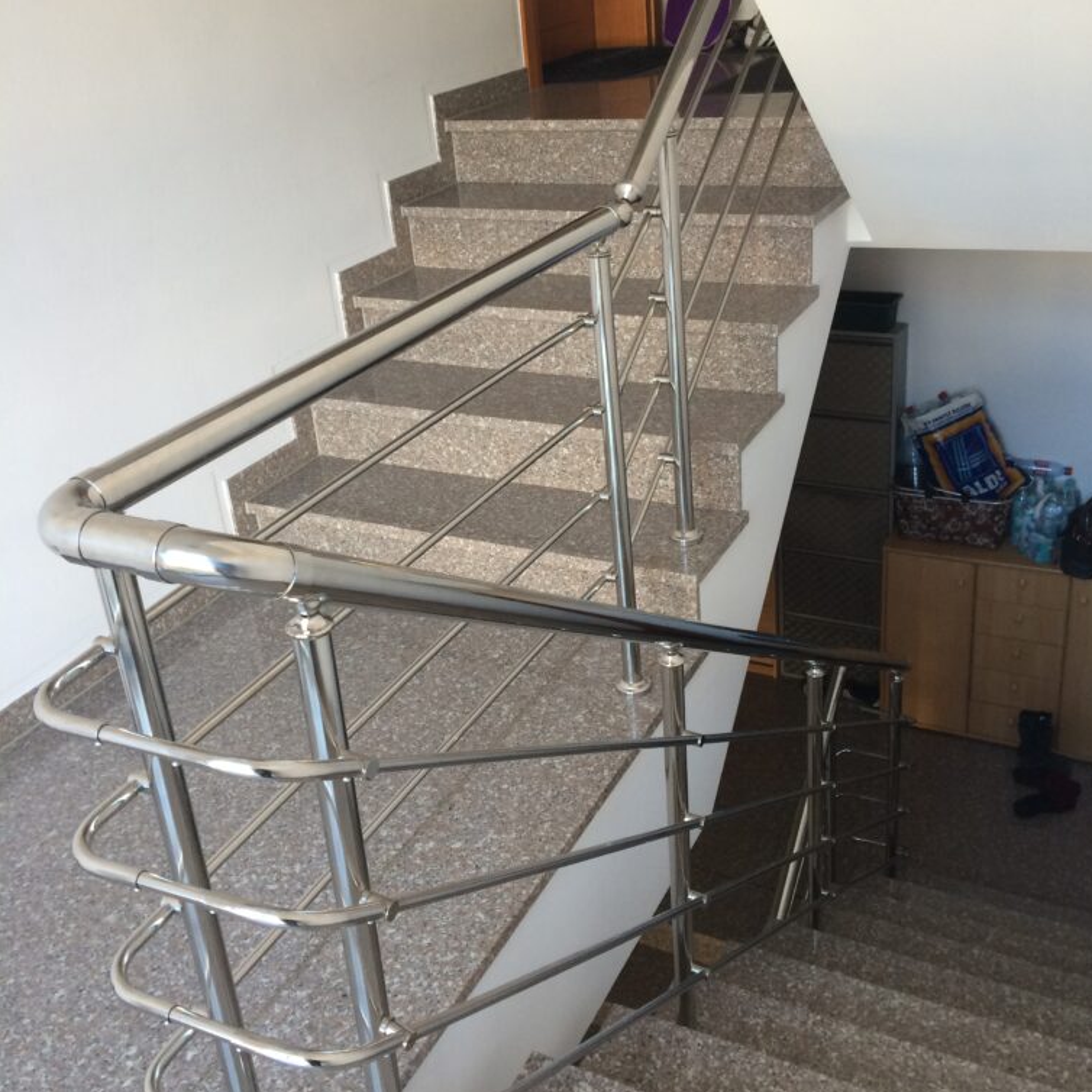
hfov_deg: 46.0
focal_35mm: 36
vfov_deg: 46.0
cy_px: 498
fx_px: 1285
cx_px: 553
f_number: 2.2
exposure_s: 1/40
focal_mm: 4.12
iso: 50
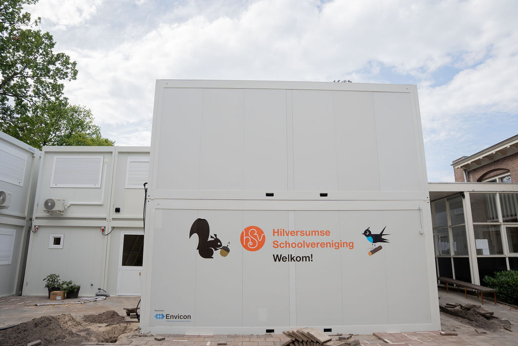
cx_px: 259
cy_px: 173
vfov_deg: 53.1
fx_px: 345
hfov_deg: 73.7
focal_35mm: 24
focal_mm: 24
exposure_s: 1/400
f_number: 5
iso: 100
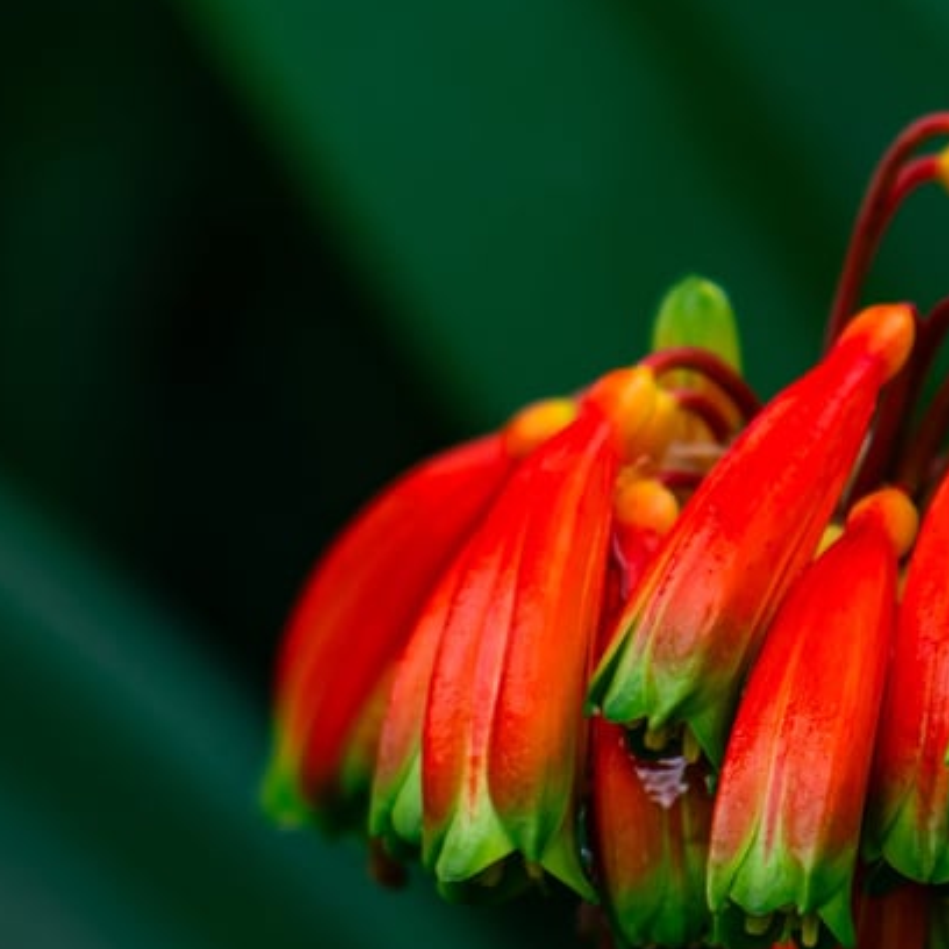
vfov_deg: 4.5
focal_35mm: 392
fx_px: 12159
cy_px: 719
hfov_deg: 4.5
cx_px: 1084
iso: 200
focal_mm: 105
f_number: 4.5
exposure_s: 1/100
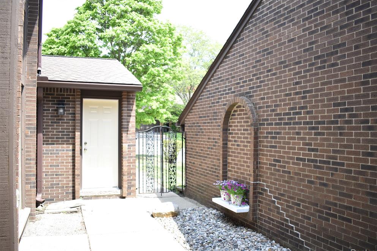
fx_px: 325
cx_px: 194
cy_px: 129
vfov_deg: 42.3
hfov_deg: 60.3
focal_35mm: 31
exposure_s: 1/1250
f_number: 4.5
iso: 800
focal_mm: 20
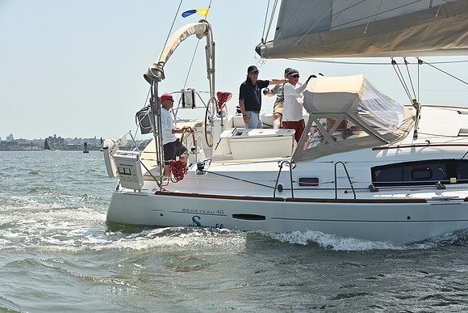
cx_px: 234
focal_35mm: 70
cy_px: 156
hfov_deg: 28.8
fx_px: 910
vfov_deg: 19.5
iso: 320
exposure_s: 1/1250
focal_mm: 70
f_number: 8
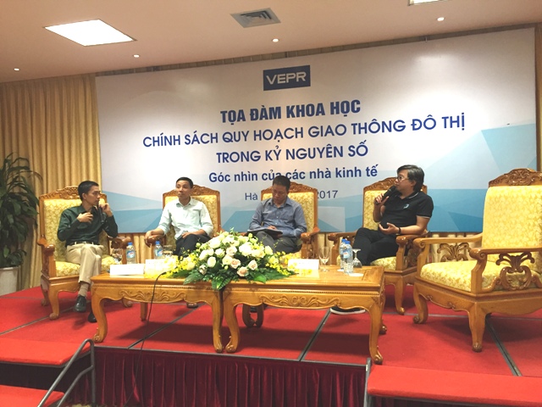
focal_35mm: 29
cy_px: 204
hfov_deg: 61.7
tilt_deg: -2.0
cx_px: 271
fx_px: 454
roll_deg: +0.4
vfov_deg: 48.2
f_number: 2.2
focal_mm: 4.15
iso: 125
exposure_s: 1/30
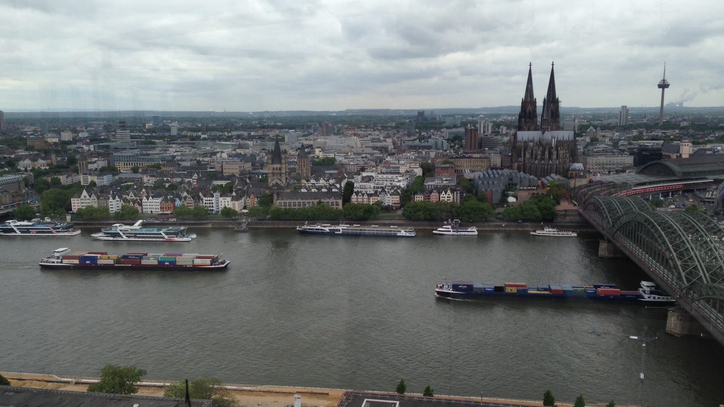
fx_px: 691
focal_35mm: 36
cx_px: 362
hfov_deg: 55.3
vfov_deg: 32.8
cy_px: 223
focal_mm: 4.12
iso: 50
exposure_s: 1/723
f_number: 2.4
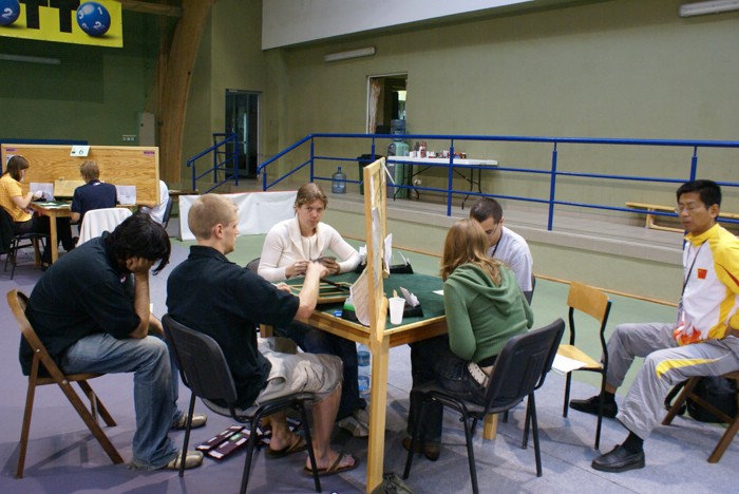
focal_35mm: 30
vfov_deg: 43.7
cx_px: 370
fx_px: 616
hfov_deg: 61.9
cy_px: 247
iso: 800
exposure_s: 1/30
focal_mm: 20
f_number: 5.6
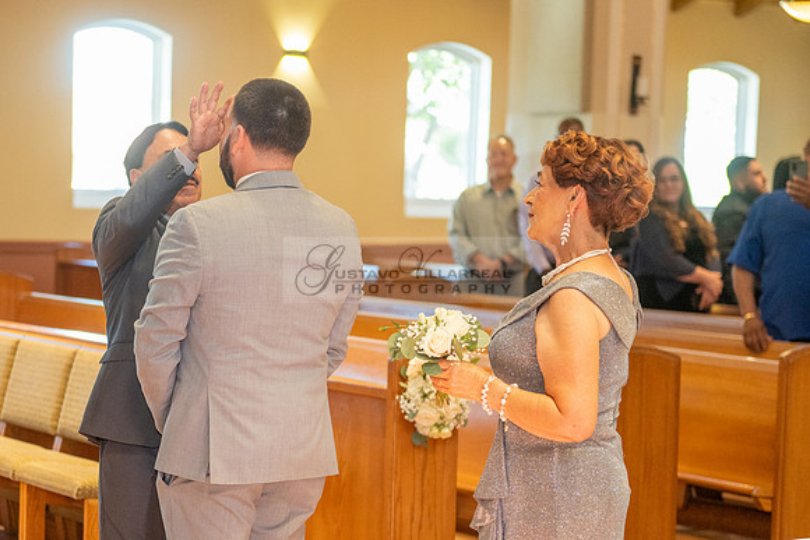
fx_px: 2235
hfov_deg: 20.4
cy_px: 383
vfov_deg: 13.8
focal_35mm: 99
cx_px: 235
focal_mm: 70
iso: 1600
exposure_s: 1/160
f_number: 2.8
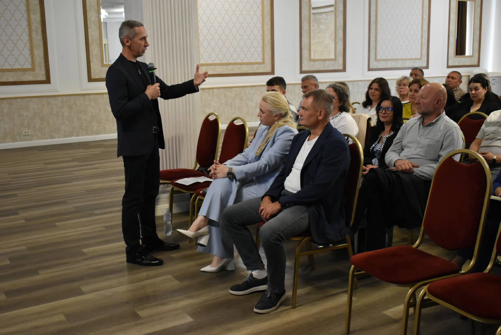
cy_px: 168
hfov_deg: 47.9
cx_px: 250
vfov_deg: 33.1
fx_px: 564
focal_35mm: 40
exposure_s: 1/60
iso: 2200
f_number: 4
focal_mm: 27
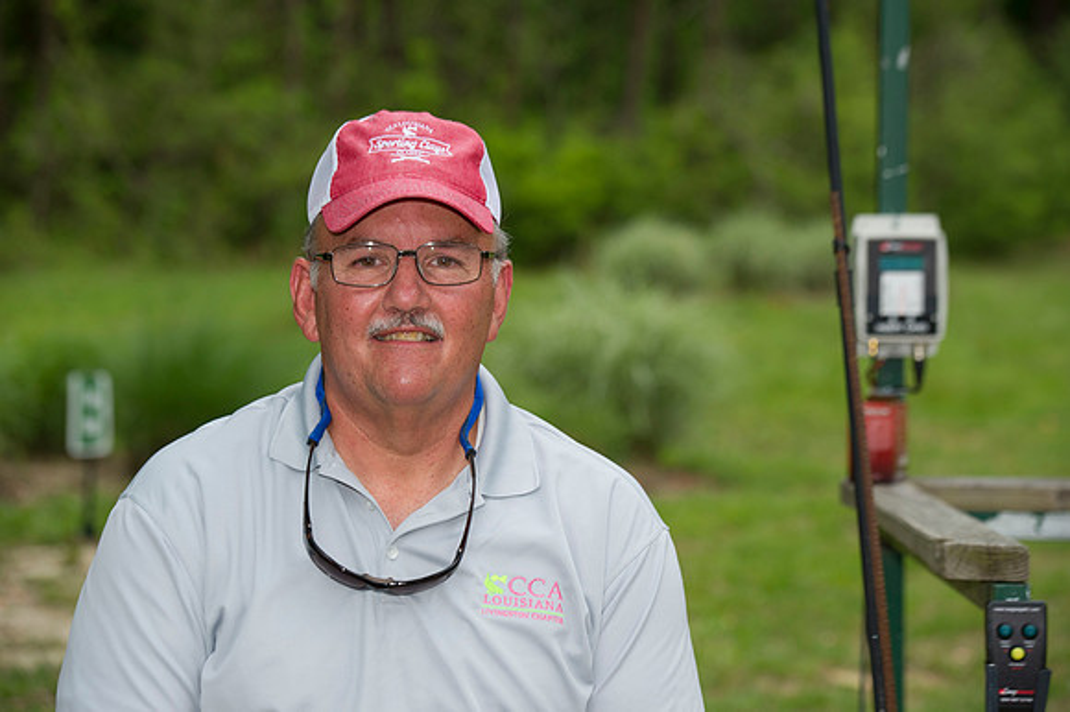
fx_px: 3564
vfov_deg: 11.4
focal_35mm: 120
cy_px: 356
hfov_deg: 17.1
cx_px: 535
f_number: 4.5
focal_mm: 120
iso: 200
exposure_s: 1/320
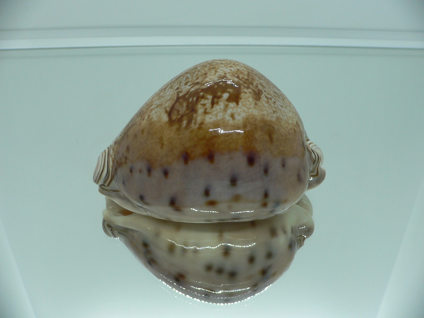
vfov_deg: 40.7
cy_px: 159
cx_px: 212
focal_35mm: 35
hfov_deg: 52.6
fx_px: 429
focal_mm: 4.6
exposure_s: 1/60
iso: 100
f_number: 2.8
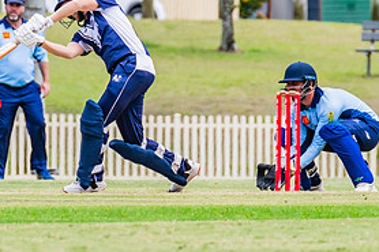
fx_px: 10248
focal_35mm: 974
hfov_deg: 2.1
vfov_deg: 1.4
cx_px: 111
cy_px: 65
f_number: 8
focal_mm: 460
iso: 800
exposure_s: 1/2000
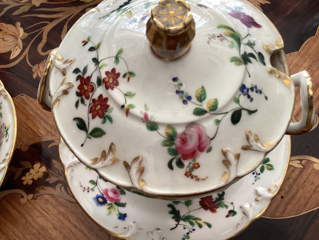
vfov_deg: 45.4
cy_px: 120
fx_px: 286
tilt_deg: -66.5
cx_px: 160
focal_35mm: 31
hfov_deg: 58.4
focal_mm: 3.3
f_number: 2.4
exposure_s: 1/60
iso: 160
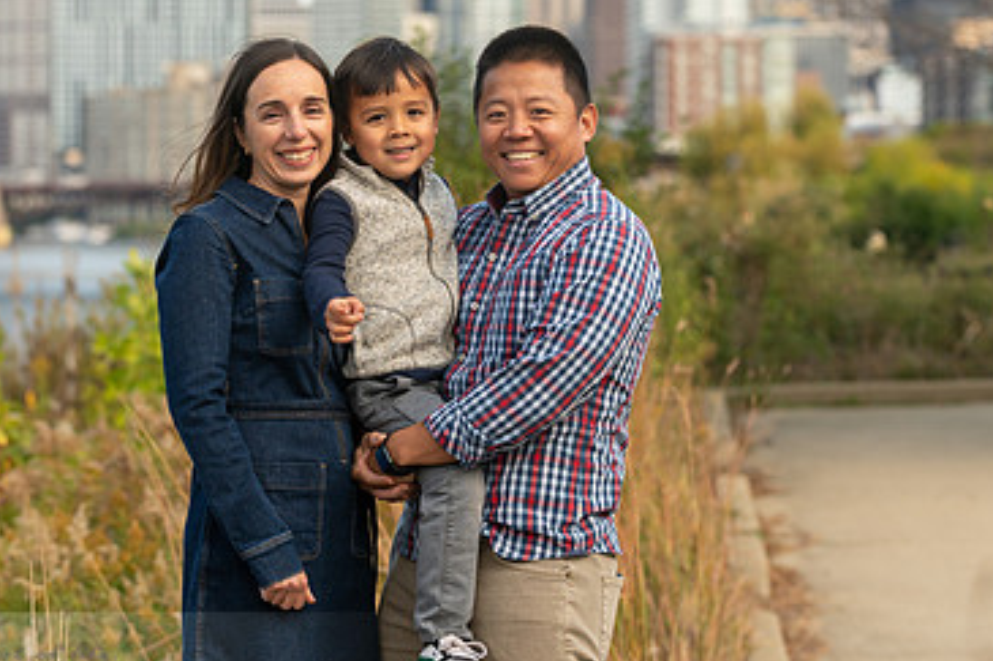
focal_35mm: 162
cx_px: 427
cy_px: 193
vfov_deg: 8.5
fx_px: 4466
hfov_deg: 12.7
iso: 400
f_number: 4
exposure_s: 1/800
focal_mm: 102
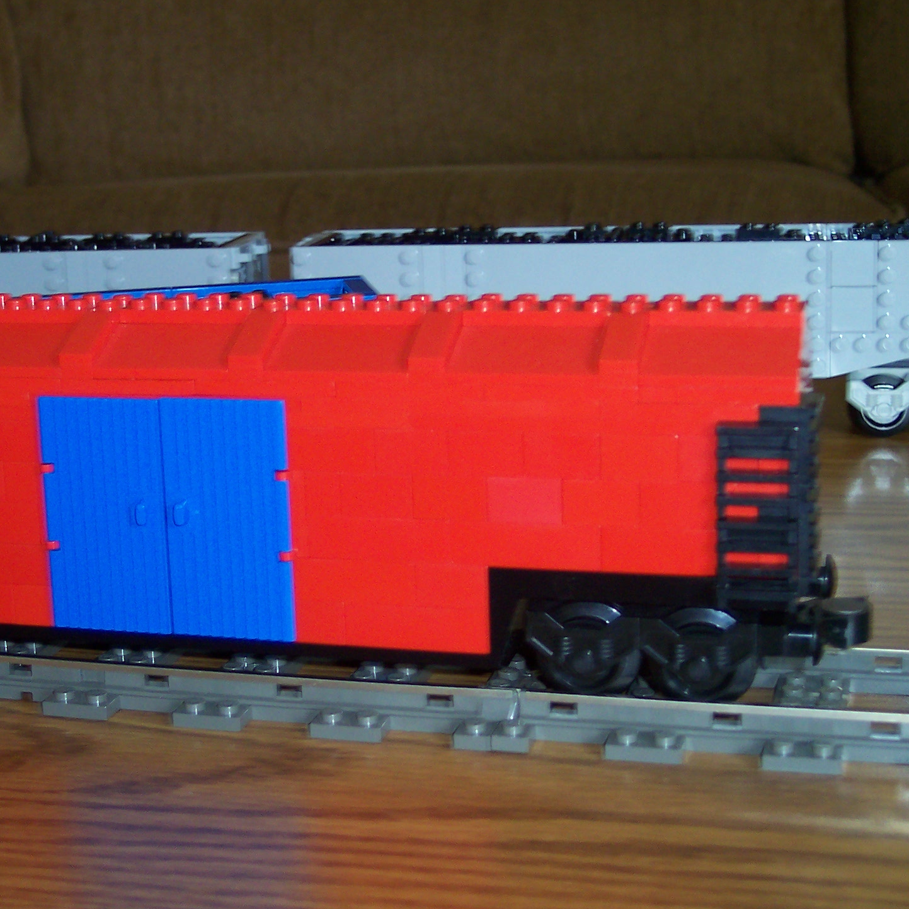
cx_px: 334
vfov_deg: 28.6
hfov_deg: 28.5
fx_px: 1783
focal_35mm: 60
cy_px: 416
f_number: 2.8
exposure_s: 1/30
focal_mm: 8
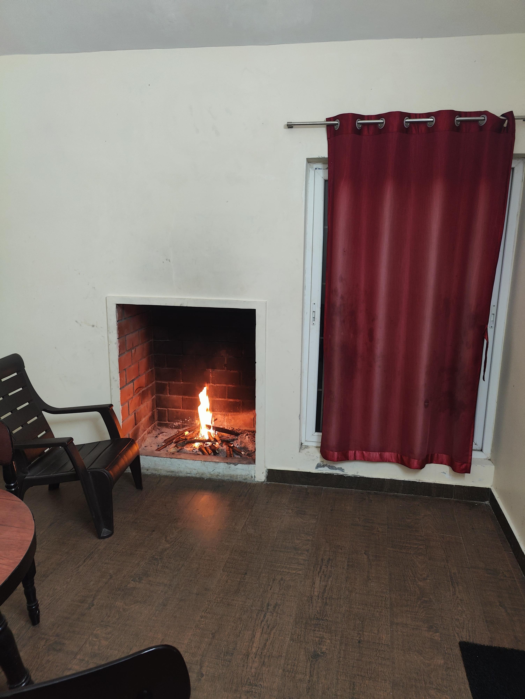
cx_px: 262
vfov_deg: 73.9
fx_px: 464
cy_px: 350
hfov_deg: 59.0
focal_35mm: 23
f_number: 1.8
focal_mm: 6.06
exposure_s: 1/33
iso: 500
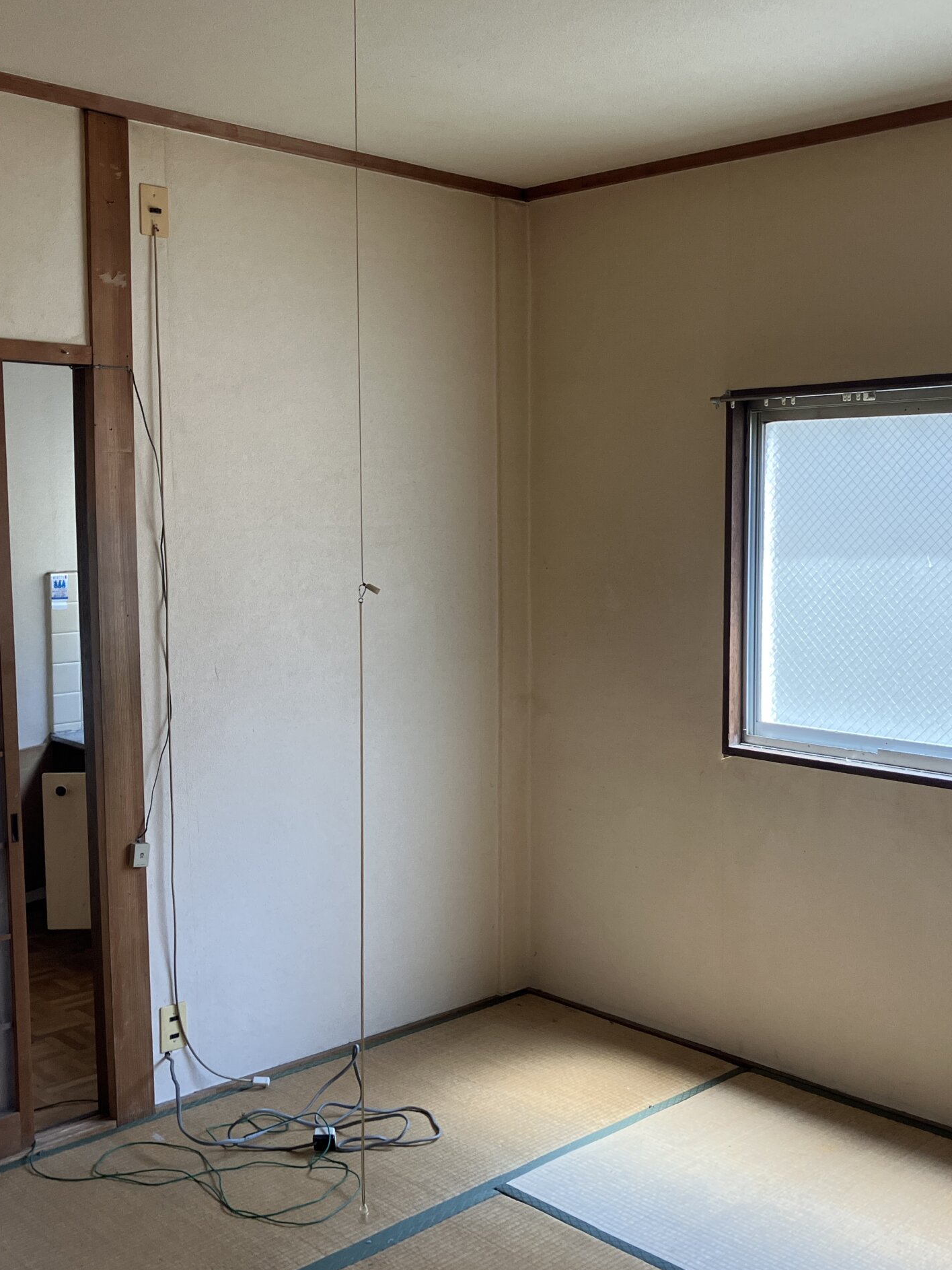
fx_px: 1393
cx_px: 597
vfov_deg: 49.0
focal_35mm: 38
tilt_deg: -6.5
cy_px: 633
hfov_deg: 37.5
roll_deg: -1.6
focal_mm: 3.99
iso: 64
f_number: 1.8
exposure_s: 1/120
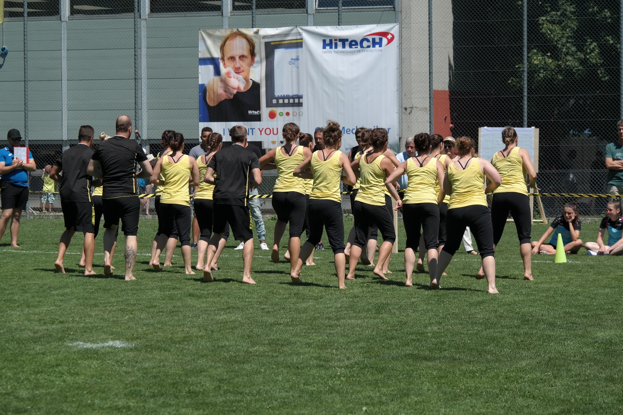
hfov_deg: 16.3
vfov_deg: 10.9
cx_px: 312
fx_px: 2180
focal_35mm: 126
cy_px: 208
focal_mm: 82
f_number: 6.3
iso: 100
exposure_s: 1/400
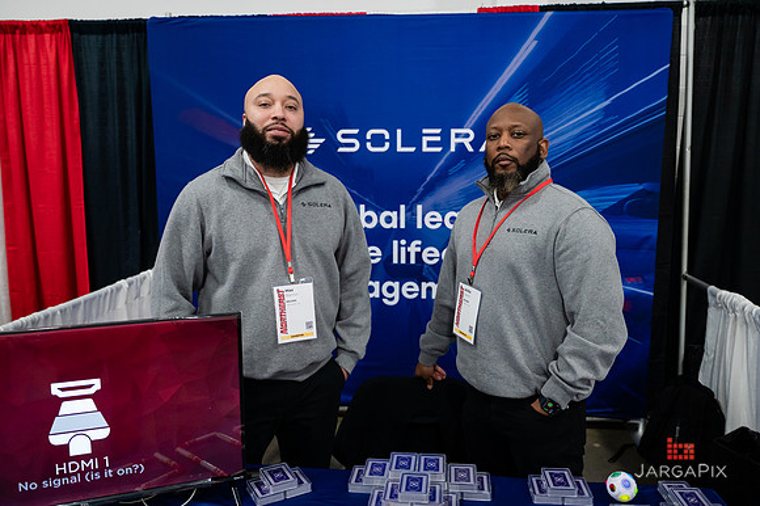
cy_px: 241
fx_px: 610
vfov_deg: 45.0
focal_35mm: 29
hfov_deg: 63.8
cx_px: 380
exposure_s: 1/250
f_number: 3.2
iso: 2500
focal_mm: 26.5
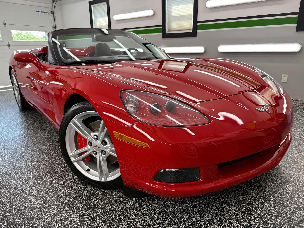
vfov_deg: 56.8
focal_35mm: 24
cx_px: 152
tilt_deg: -16.9
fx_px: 211
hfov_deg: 71.6
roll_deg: +1.5
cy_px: 114
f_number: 1.78
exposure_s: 1/135
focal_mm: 6.76
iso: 64
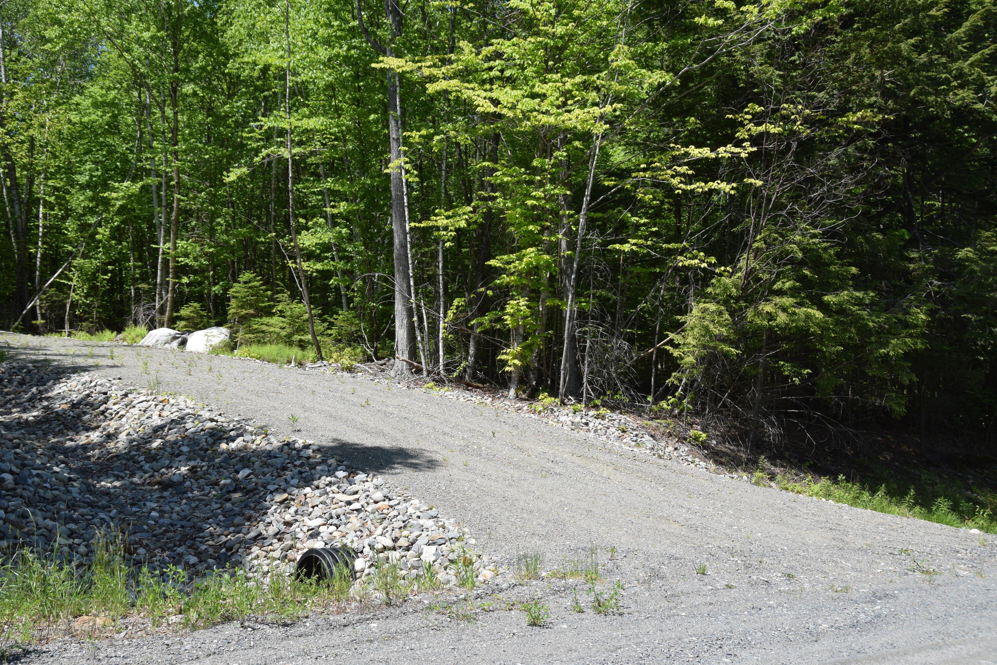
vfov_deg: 33.0
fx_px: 1122
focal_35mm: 40
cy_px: 332
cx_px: 498
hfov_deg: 47.9
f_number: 9
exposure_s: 1/320
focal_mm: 27
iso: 200
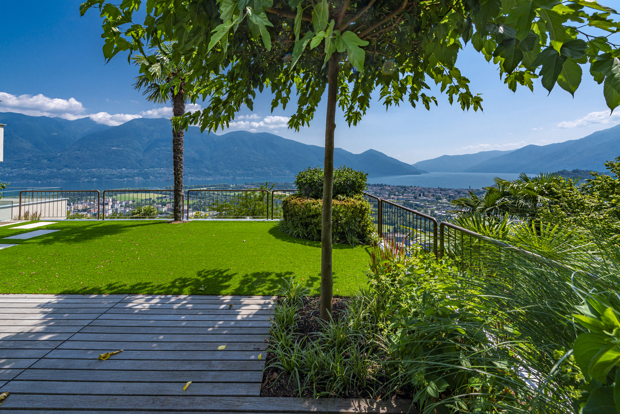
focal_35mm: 14
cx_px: 310
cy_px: 207
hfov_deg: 104.2
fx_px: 241
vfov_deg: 81.3
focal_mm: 14
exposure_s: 1/800
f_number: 9
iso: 100
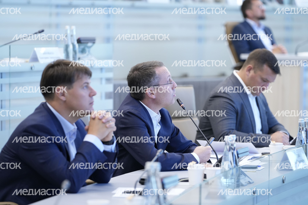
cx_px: 154
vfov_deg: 8.0
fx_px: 1463
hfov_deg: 12.0
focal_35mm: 171
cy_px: 102
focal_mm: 171
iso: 2000
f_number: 3.5
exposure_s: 1/125
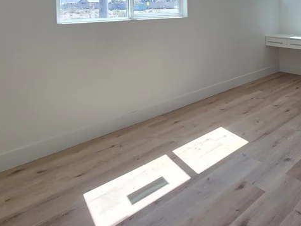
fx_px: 244
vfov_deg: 43.8
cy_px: 8
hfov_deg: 59.7
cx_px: 229
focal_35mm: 28
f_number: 2.2
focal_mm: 2.2
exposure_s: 1/285
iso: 50
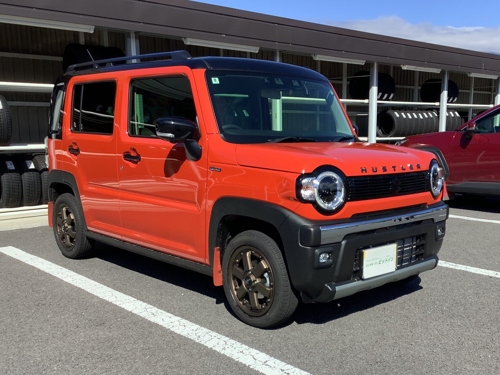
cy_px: 188
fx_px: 448
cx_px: 250
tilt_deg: -10.1
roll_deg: -0.3
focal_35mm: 31
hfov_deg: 58.3
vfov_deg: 45.5
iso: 25
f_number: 2.4
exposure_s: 1/916
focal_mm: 3.3
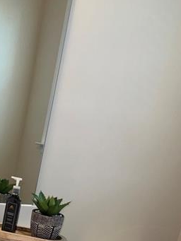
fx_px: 376
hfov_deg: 25.8
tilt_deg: -17.4
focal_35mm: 54
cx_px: 2
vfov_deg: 31.9
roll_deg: -10.4
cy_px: 258
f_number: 1.78
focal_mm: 6.76
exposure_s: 1/128
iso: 50
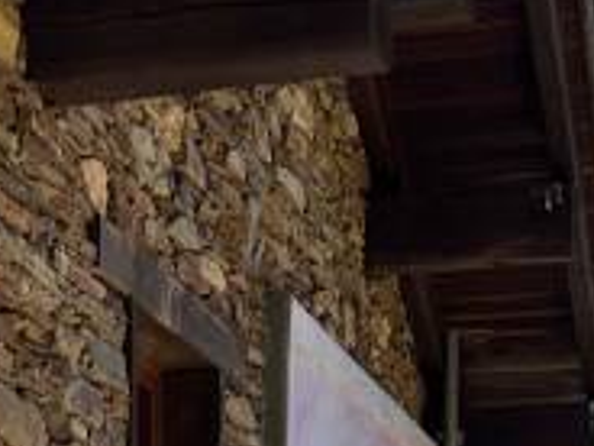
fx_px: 2488
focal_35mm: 145
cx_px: -100
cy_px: 860
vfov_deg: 9.6
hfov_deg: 13.3
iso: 50
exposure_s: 1/1869
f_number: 1.5
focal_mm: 5.7
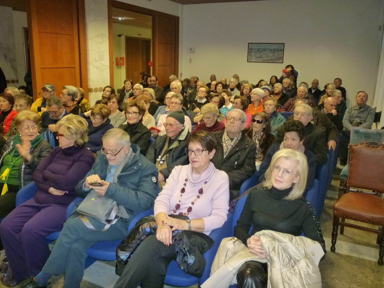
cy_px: 144
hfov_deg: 61.7
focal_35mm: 29
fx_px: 322
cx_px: 192
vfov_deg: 48.2
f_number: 3.3
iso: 500
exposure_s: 1/30
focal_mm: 5.2
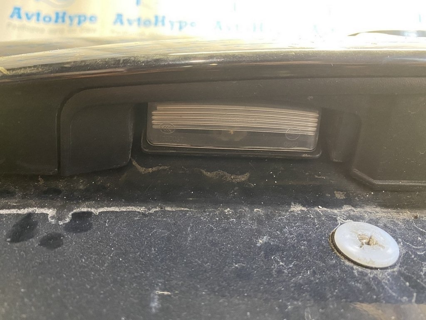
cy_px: 160
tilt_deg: +10.2
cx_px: 213
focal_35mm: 26
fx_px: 320
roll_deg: -1.7
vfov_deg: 53.1
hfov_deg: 67.3
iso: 500
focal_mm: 4.25
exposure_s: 1/33
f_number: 1.8
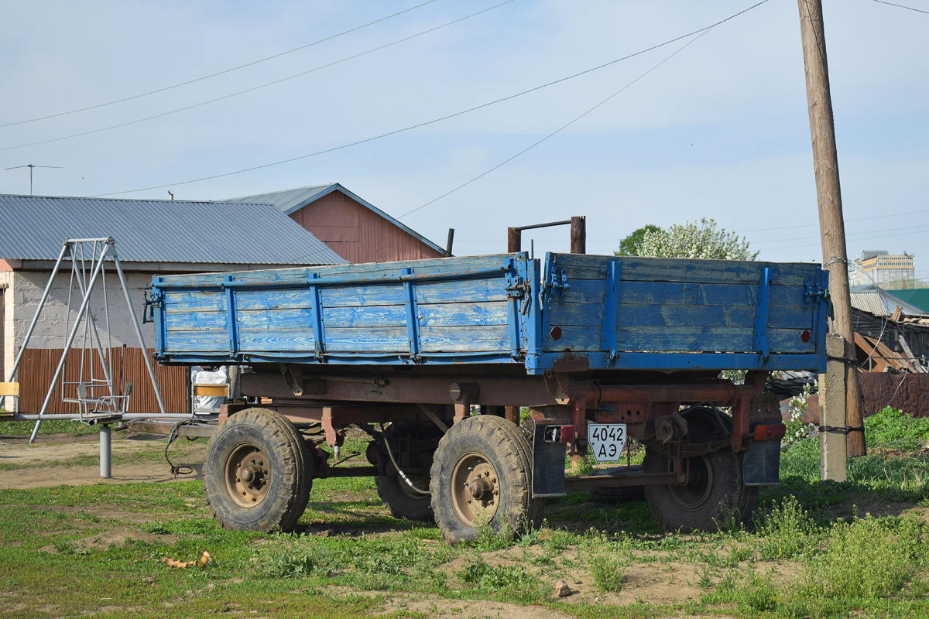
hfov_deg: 28.1
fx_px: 1858
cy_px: 310
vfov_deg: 18.9
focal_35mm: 72
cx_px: 464
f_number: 5.6
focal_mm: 48
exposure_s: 1/800
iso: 200
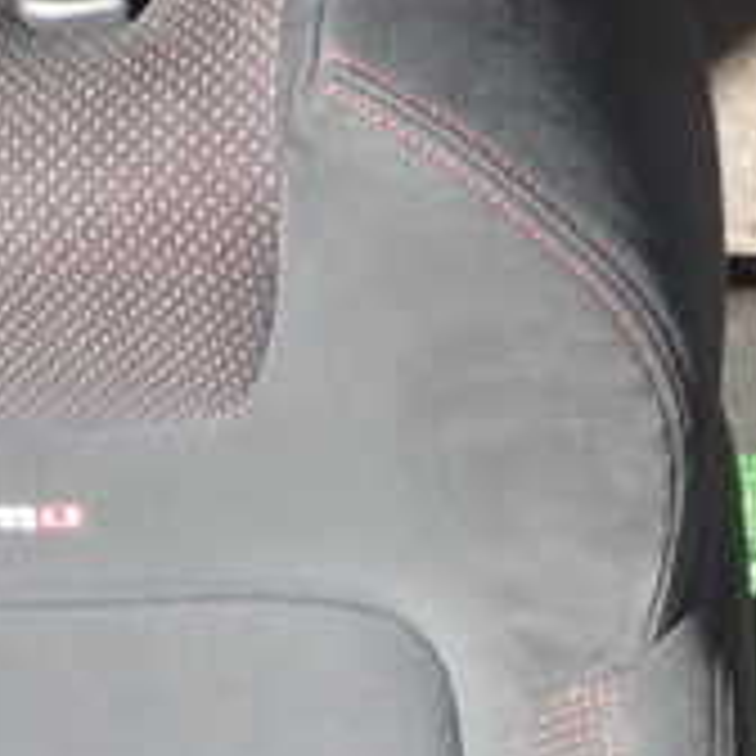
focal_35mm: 101
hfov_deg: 16.9
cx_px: 18
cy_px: 639
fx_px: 2496
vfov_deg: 17.0
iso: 100
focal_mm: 5.79
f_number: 7.1
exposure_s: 1/40
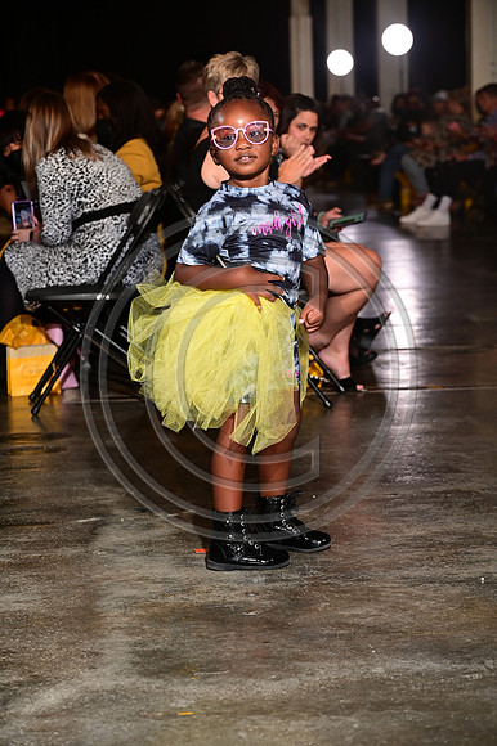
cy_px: 373
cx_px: 248
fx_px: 2115
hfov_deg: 13.4
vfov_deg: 20.0
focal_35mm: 102
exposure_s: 1/125
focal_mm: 102
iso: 1000
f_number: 6.3
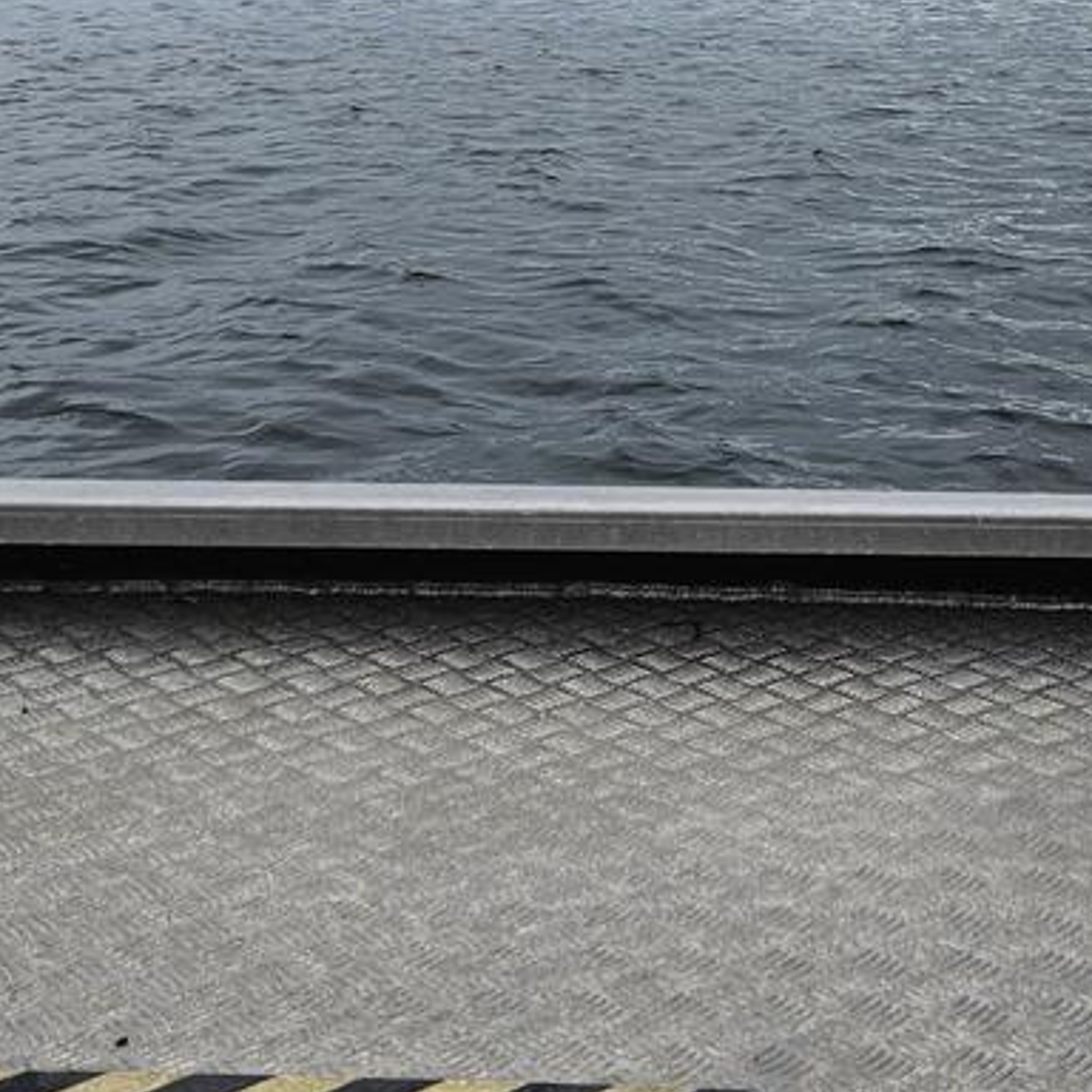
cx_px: 765
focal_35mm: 61
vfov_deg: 26.2
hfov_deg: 27.9
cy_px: -80
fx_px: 2177
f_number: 1.8
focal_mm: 5.4
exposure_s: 1/2650
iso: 25
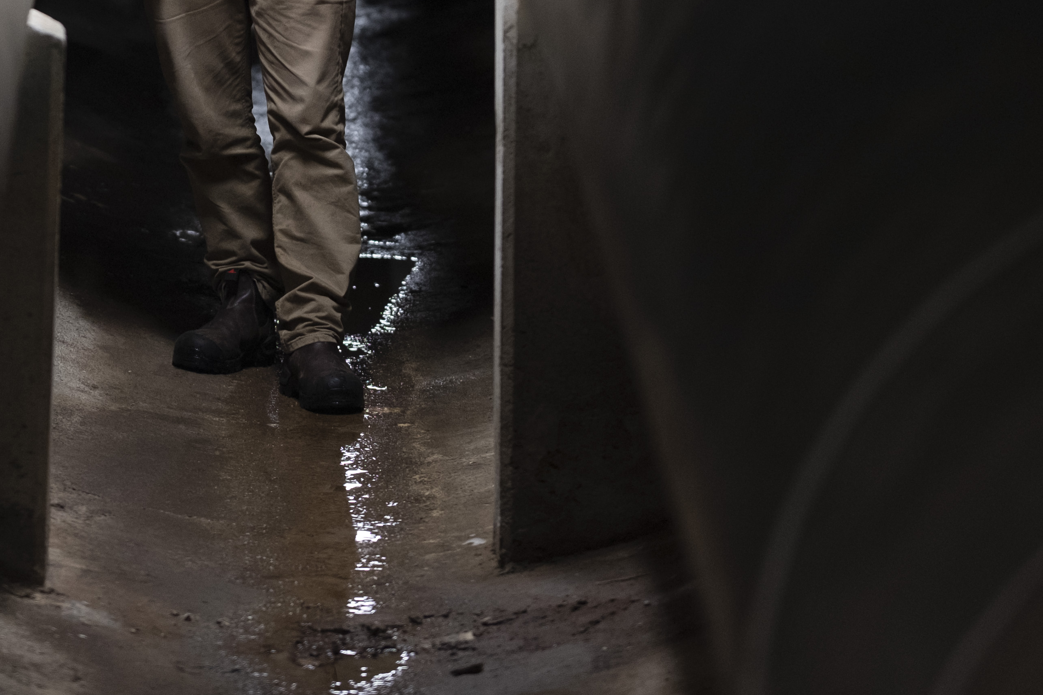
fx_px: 9820
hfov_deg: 6.1
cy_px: -274
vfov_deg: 4.0
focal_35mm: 339
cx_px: 46
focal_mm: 75
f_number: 1.2
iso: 400
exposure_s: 1/160
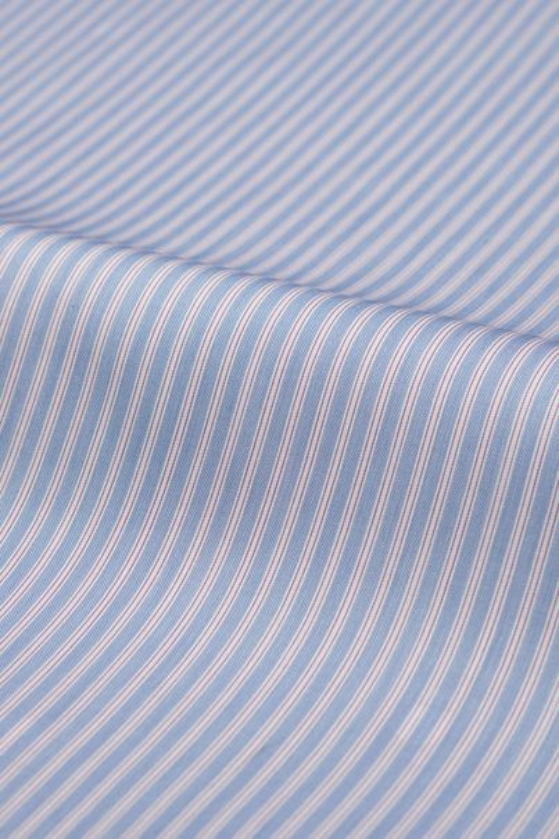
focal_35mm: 85
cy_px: 420
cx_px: 280
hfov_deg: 16.1
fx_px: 1981
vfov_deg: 23.9
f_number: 8
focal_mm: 85
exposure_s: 1/160
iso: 100
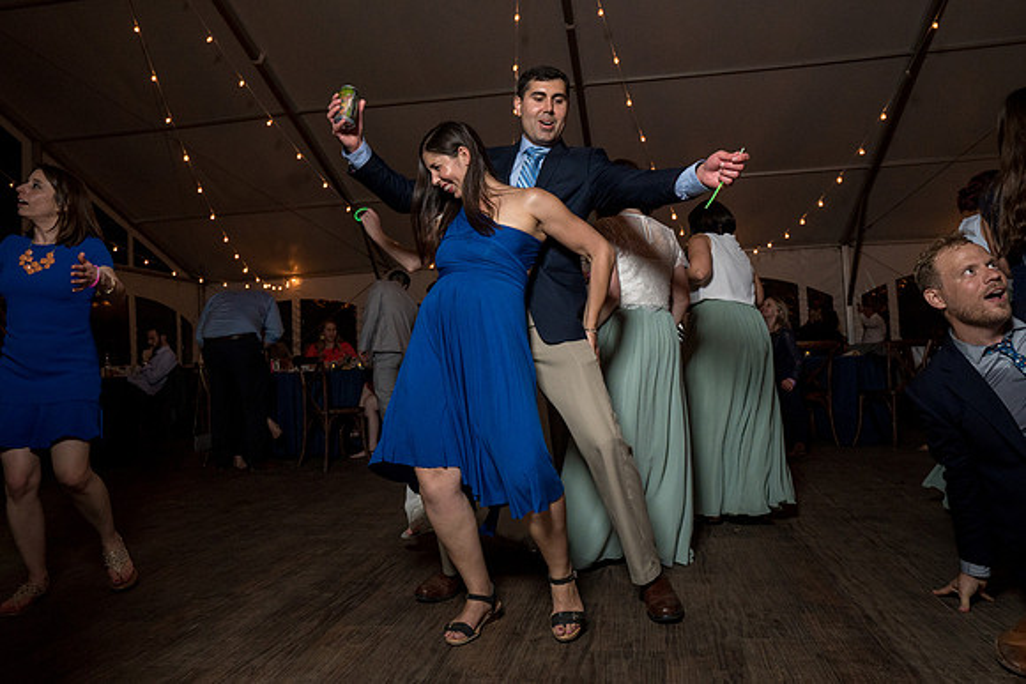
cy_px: 323
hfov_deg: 70.4
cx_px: 513
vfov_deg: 50.3
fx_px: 728
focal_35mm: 26
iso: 2000
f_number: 5.6
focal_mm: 24
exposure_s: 1/200
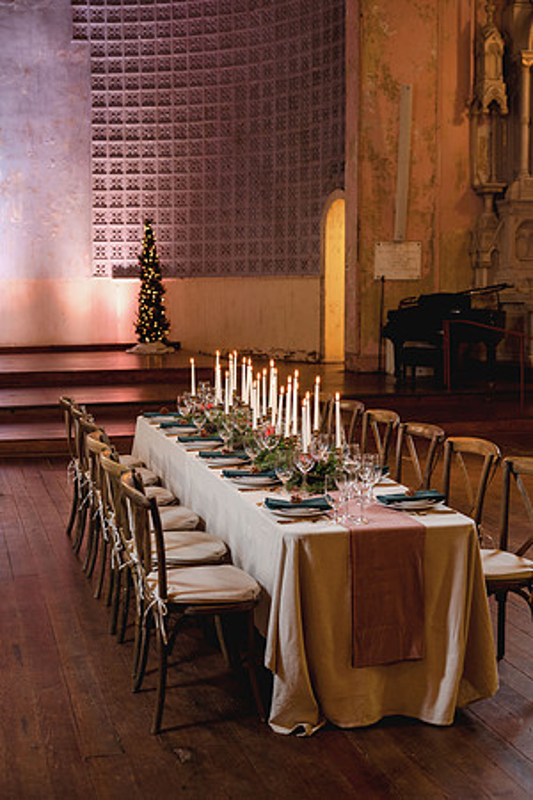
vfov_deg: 39.6
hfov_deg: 27.0
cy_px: 400
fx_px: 1110
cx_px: 266
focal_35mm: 50
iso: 400
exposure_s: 1/40
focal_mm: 50
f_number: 3.5
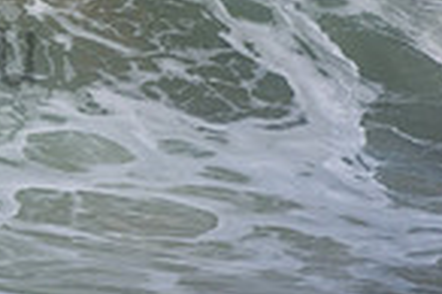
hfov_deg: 0.9
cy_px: 17
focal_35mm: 2271
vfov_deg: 0.6
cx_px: -285
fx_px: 27851
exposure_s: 1/2000
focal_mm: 380
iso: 320
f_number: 5.6
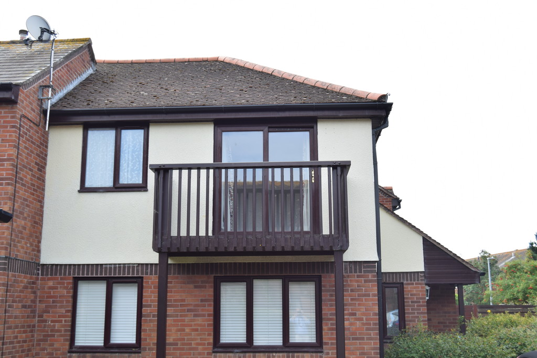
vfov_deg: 34.2
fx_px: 582
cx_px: 268
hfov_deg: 49.5
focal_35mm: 39
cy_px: 179
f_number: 6.3
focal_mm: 26
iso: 100
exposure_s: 1/160
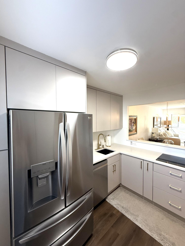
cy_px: 123
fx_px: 100
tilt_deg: -1.0
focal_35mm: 14
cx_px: 92
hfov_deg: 85.7
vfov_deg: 102.1
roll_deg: -0.3
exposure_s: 1/120
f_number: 2.2
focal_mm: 2.22
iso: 250
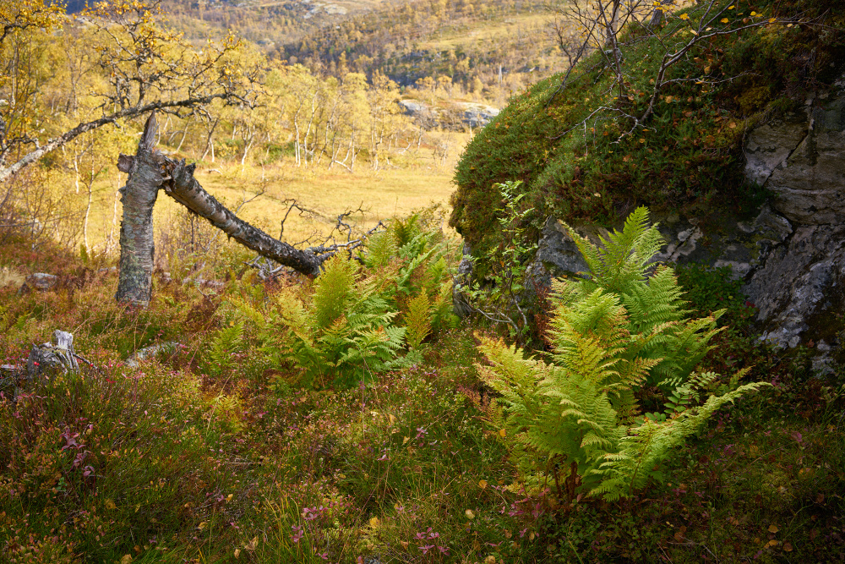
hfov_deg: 54.4
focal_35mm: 35
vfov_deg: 37.9
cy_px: 282
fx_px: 822
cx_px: 422
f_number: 8
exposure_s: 1/40
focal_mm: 35
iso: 100
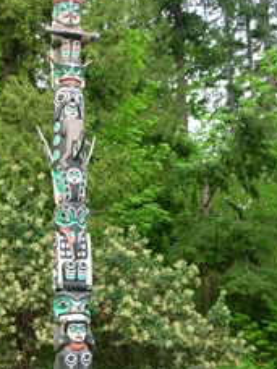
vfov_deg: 23.8
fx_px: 875
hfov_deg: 17.9
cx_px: 91
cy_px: 191
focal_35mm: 82
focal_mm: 8.5
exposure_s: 1/95.9
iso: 50
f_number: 3.2
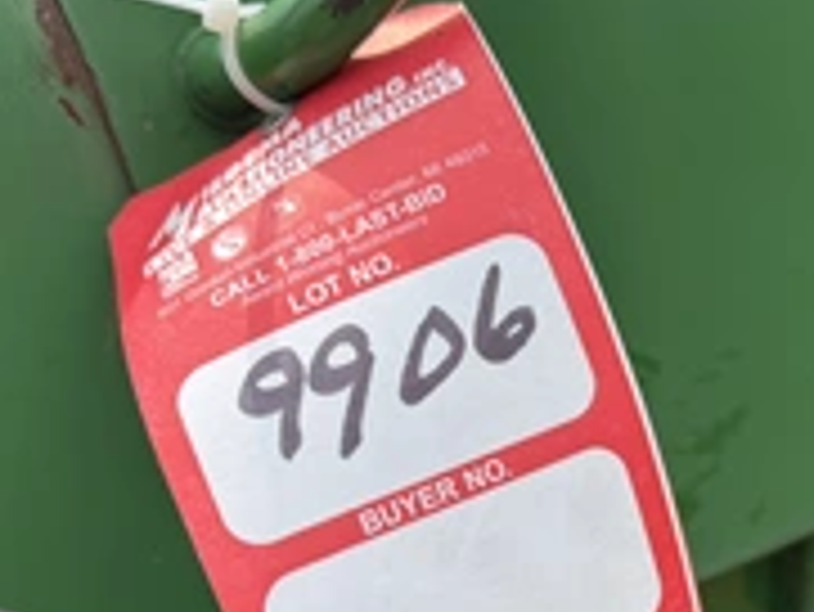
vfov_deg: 26.9
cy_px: 518
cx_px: 535
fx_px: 1247
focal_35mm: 53
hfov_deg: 35.8
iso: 80
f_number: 1.78
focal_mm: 6.76
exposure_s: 1/2232
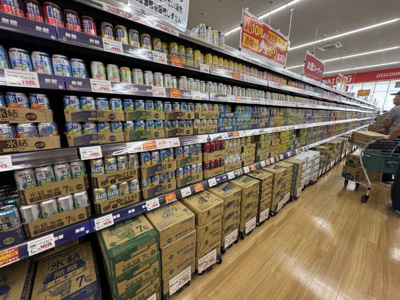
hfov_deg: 102.1
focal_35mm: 14
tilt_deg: -12.3
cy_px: 150
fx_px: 162
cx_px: 200
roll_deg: -0.3
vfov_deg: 85.7
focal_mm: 2.22
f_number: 2.2
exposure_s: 1/99
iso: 160
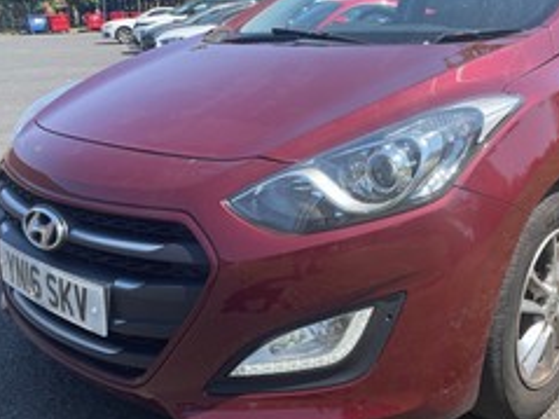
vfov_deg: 37.6
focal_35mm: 38
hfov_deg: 48.3
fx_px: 613
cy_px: 183
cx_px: 367
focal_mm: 4.2
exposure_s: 1/1289
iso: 32
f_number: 1.6
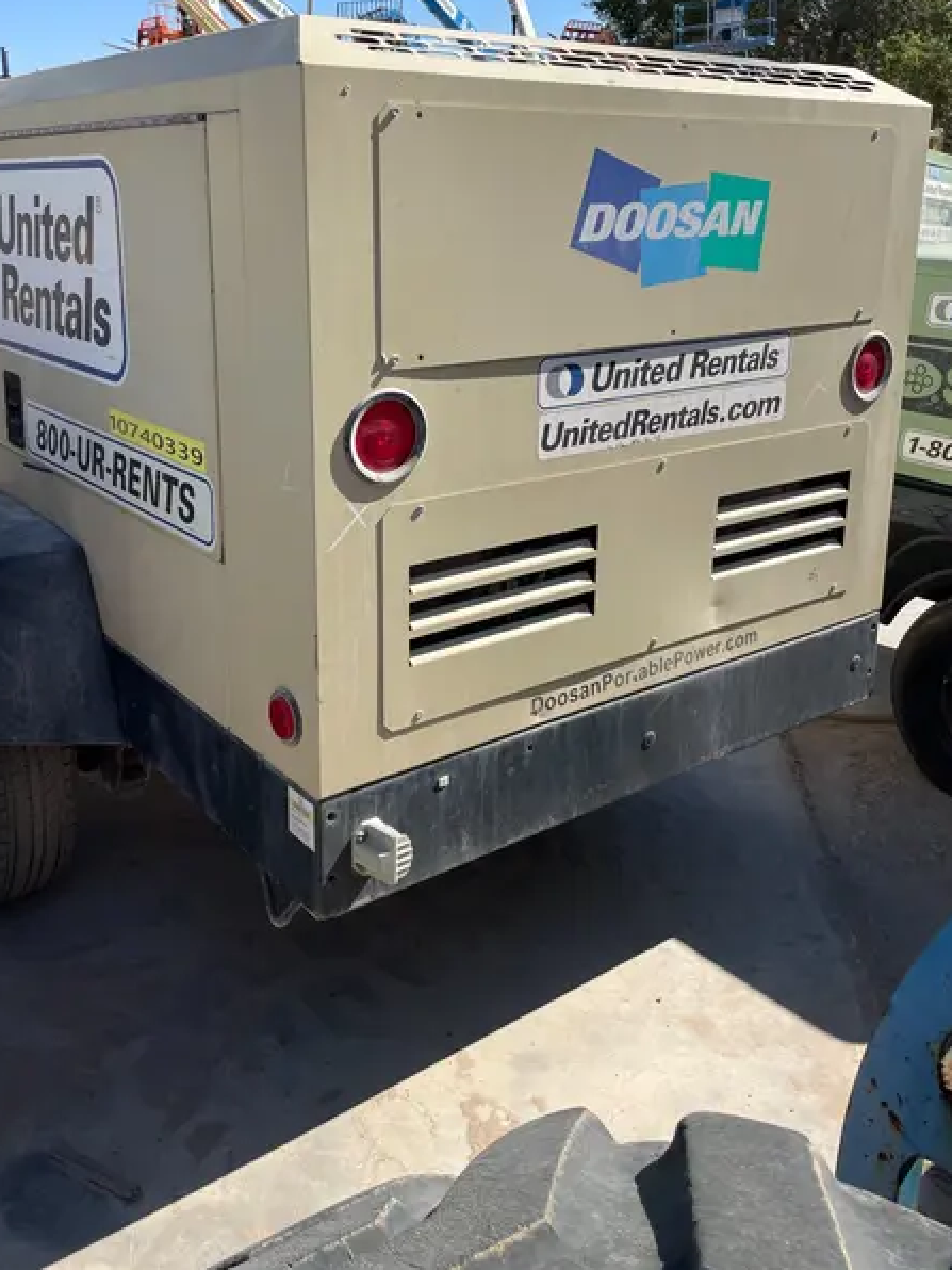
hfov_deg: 44.1
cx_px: 434
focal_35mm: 32
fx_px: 1173
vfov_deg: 56.3
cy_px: 493
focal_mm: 4.2
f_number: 1.6
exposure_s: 1/3861
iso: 50
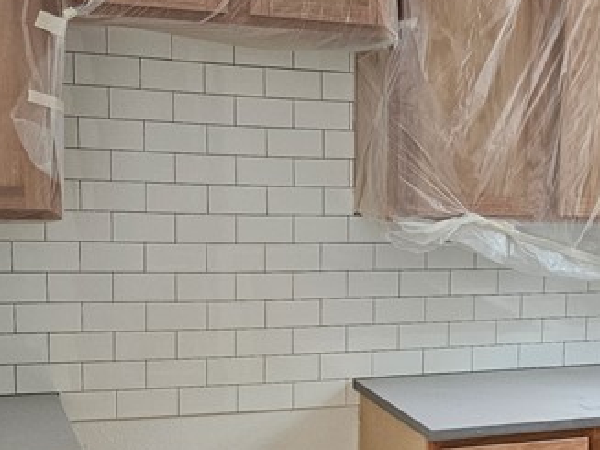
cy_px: 354
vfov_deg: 20.2
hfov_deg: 25.6
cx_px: 609
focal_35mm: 72
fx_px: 1248
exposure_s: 1/207
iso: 250
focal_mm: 5.4
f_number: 1.8
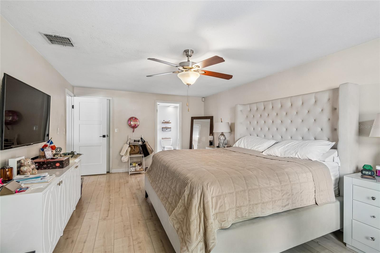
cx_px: 190
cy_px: 126
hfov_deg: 100.4
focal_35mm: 15
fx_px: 158
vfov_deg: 77.3
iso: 100
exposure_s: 1/1.67
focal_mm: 10
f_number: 7.1
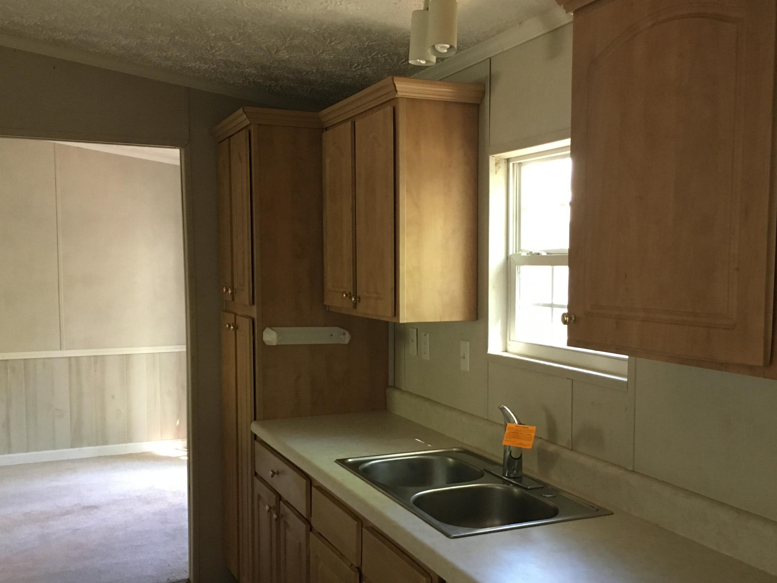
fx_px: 808
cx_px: 420
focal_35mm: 36
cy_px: 332
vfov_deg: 39.6
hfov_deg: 51.3
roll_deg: +0.0
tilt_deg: -4.4
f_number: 2.2
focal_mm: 4.15
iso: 200
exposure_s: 1/17
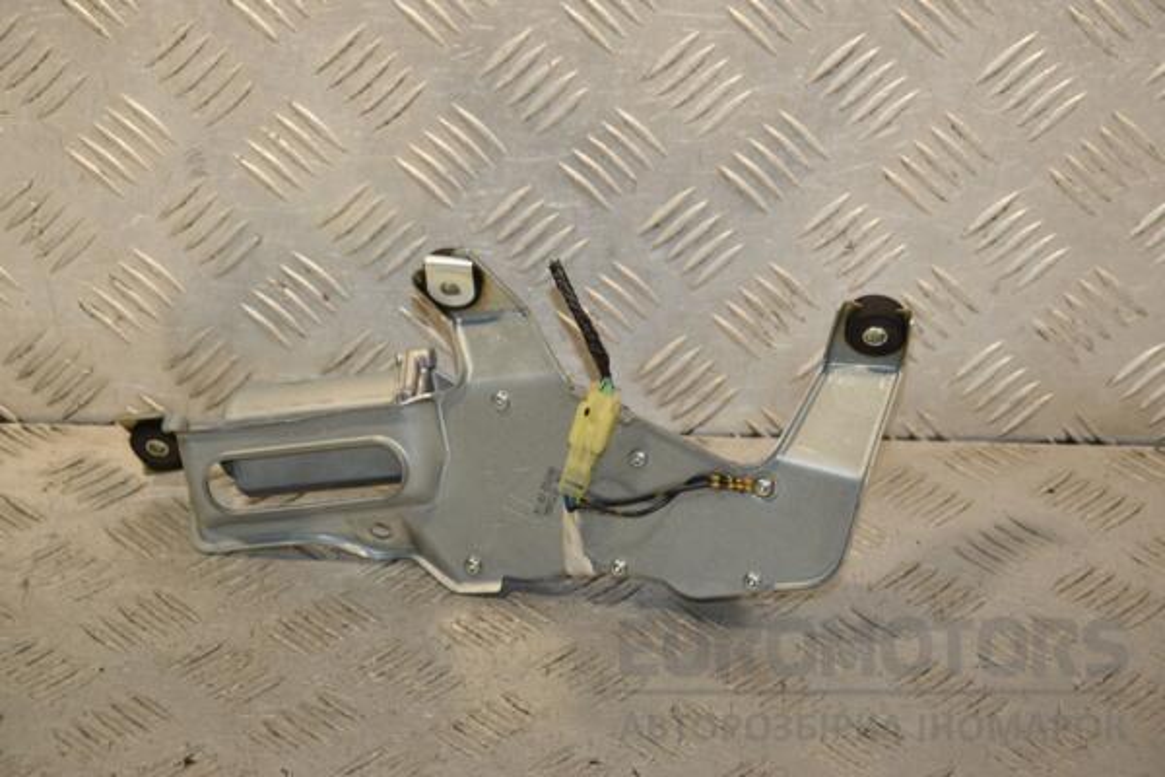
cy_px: 388
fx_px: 3203
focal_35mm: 99
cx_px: 582
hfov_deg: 20.6
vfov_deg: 13.8
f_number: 6.3
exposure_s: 1/200
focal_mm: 66
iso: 800
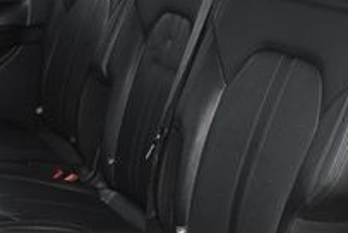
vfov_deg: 16.1
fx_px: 823
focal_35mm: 85
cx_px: 259
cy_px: 93
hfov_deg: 23.6
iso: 1600
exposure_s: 1/100
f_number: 3.5
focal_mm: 18
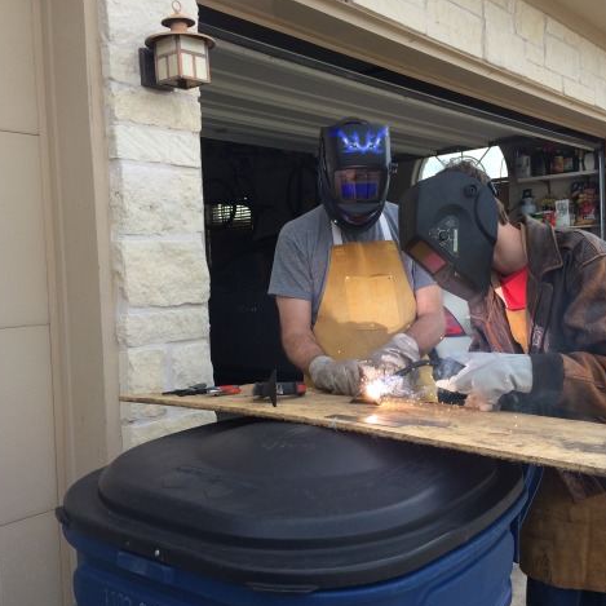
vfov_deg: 47.2
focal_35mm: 35
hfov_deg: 47.0
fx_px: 693
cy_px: 302
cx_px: 357
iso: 32
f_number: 2.2
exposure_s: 1/383
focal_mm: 4.15
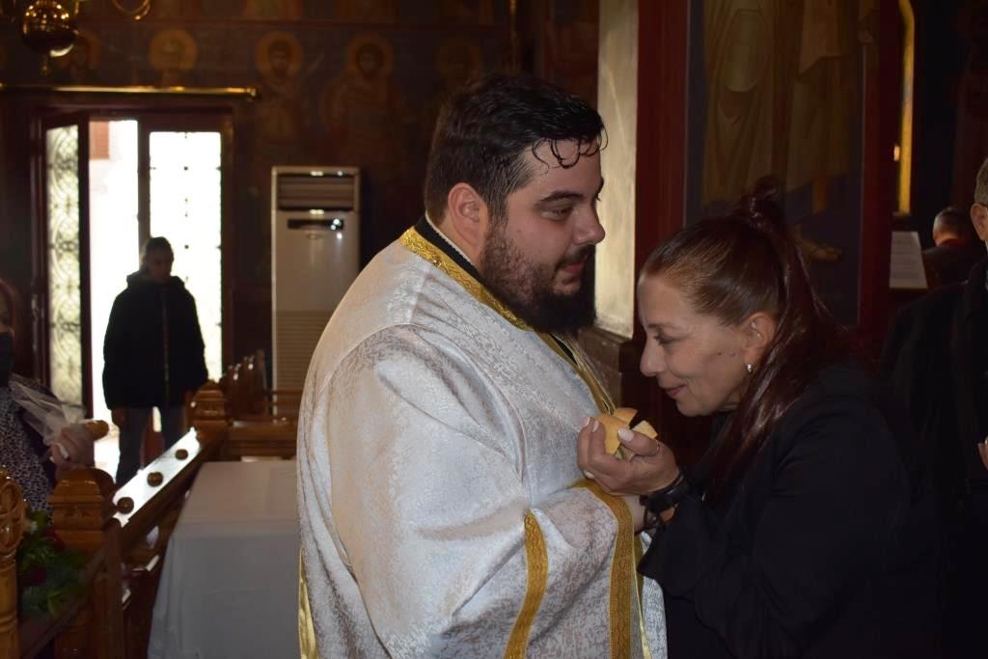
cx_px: 494
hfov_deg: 53.1
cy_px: 330
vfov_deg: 36.9
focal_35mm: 36
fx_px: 988
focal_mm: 24
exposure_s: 1/125
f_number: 3.8
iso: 450
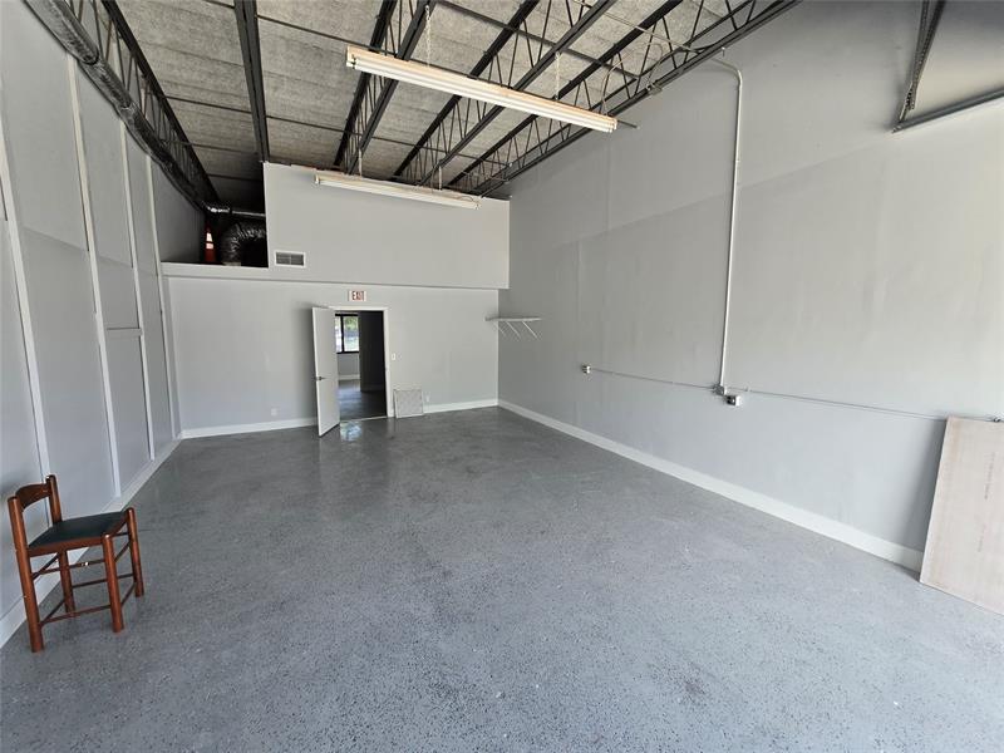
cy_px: 376
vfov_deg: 89.9
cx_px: 502
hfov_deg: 106.2
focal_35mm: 13
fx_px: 377
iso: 80
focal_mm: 2.2
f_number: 2.2
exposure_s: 1/120
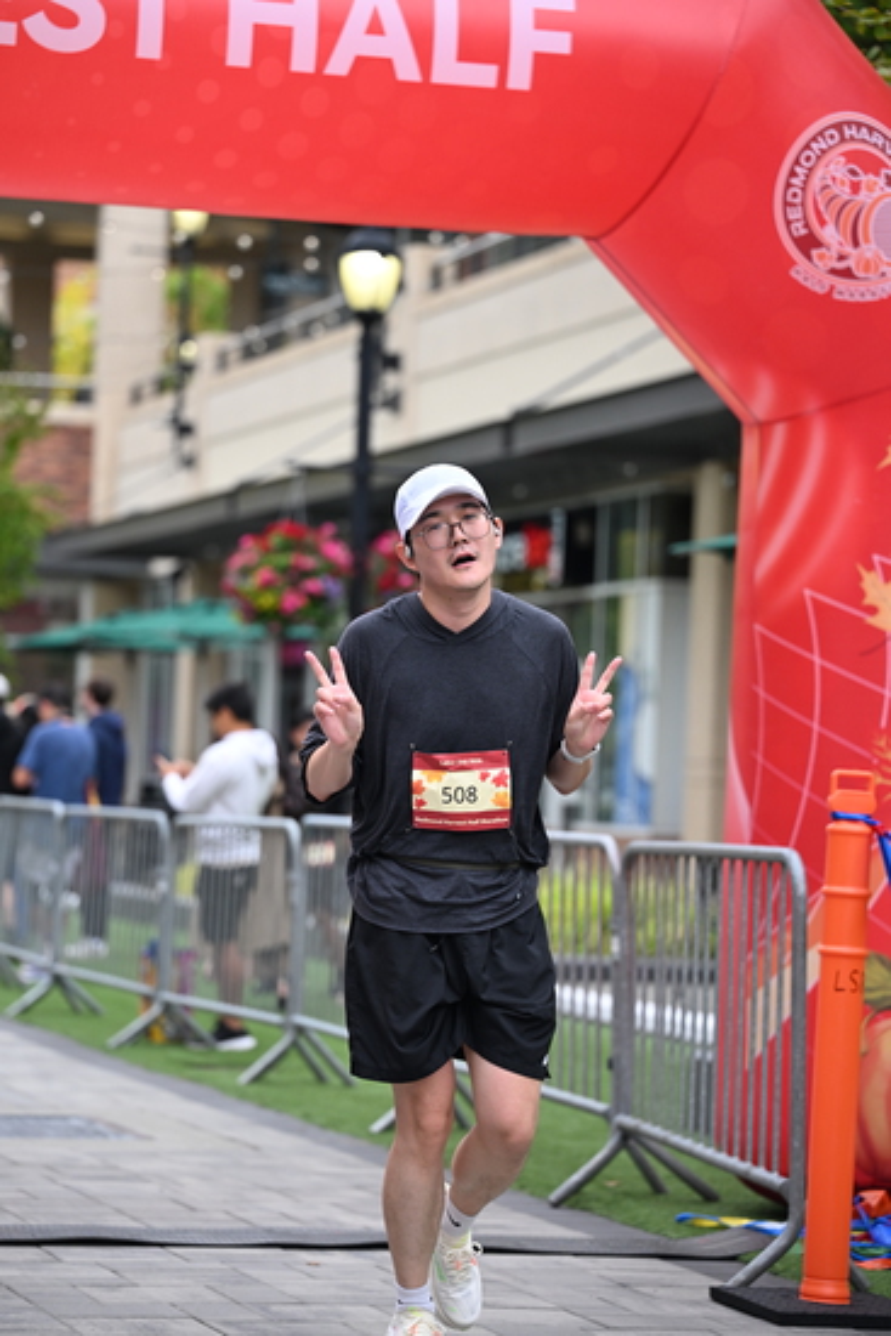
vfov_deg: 19.5
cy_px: 668
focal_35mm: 105
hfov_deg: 13.0
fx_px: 3895
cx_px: 446
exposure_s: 1/2000
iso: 640
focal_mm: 105
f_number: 2.8
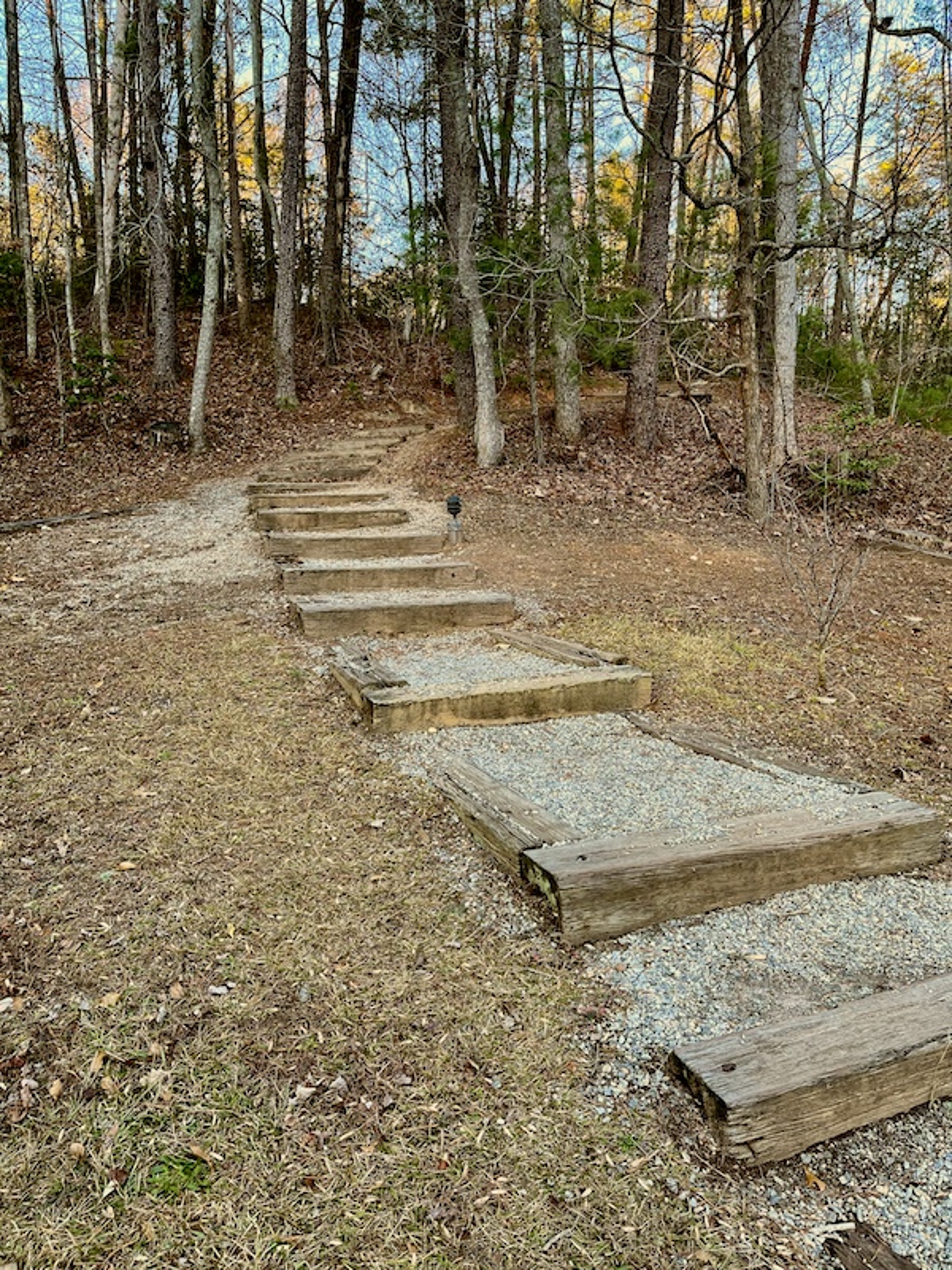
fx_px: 917
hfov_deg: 54.9
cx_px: 476
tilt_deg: -4.1
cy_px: 635
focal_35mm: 25
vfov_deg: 69.4
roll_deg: +1.7
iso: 64
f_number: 1.6
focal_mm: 5.1
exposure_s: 1/121
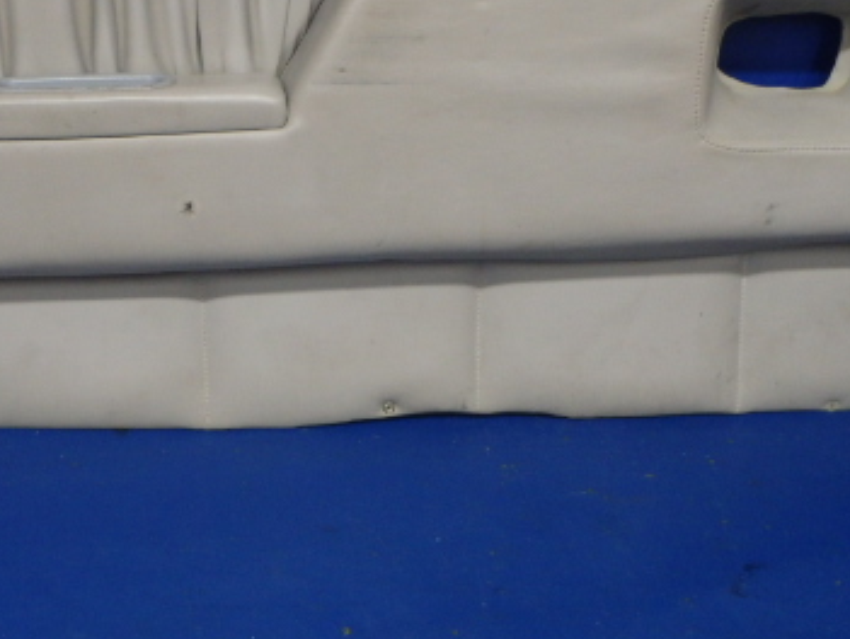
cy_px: 230
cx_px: 293
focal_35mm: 51
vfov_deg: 28.5
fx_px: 1254
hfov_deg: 37.1
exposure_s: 1/30
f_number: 3.9
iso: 320
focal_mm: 5
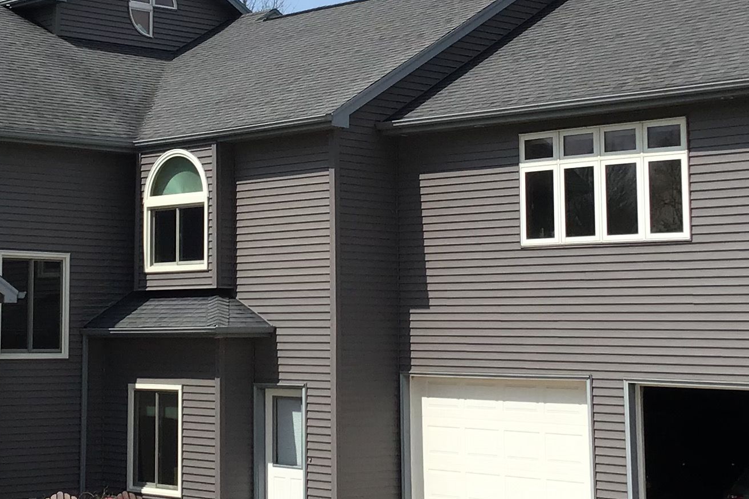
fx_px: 1665
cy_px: 141
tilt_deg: +7.4
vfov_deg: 17.0
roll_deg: +0.3
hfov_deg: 25.1
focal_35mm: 80
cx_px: 210
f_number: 2.4
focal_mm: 3.3
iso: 25
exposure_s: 1/1597
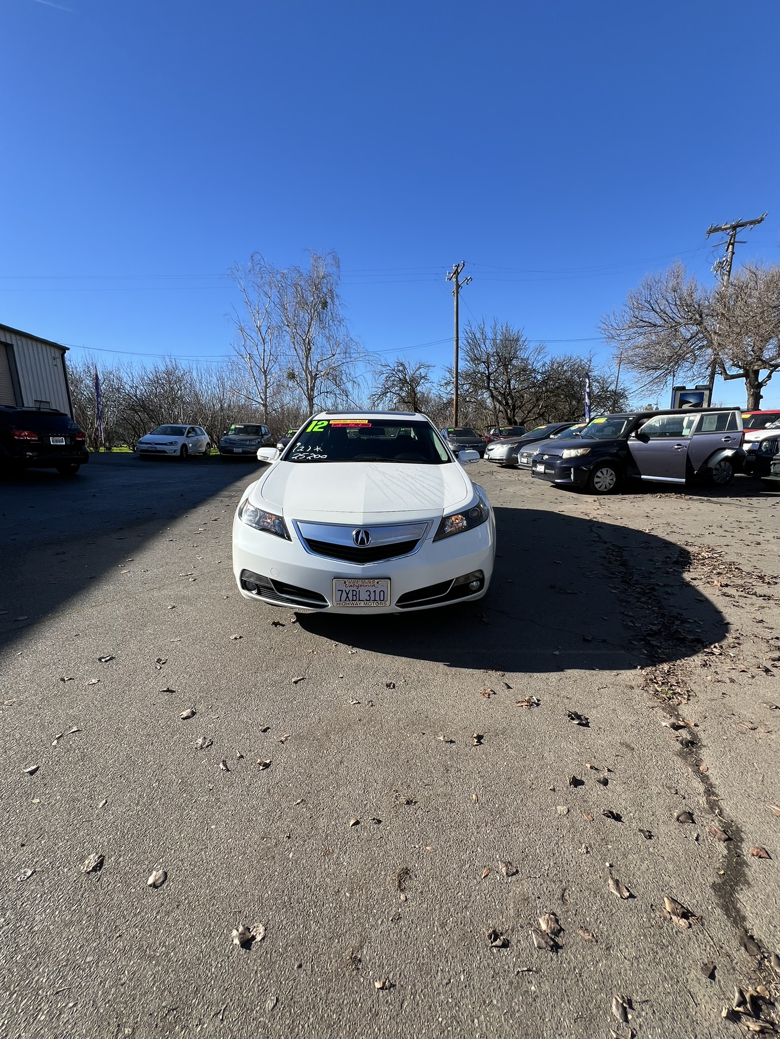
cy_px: 520
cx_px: 390
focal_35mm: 13
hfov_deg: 89.9
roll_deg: +0.3
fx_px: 391
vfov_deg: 106.2
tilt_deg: -9.9
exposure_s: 1/1263
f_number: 1.8
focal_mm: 1.57
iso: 32
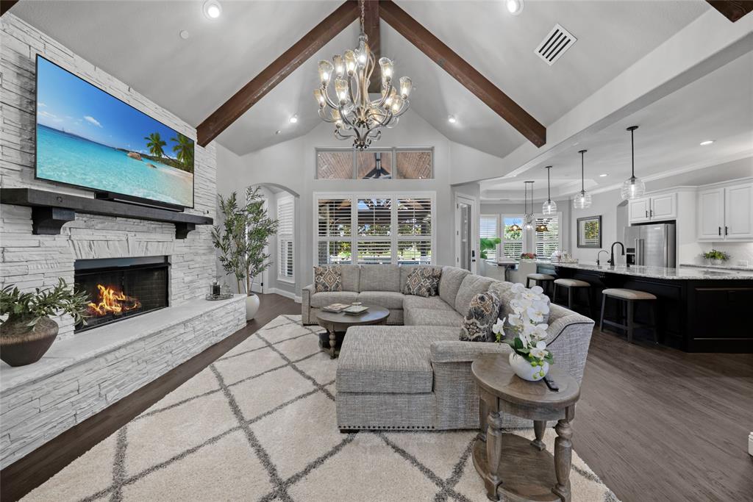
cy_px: 251
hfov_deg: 112.6
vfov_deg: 90.0
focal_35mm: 12
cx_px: 376
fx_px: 251
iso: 100
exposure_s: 1/10
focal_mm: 12
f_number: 9
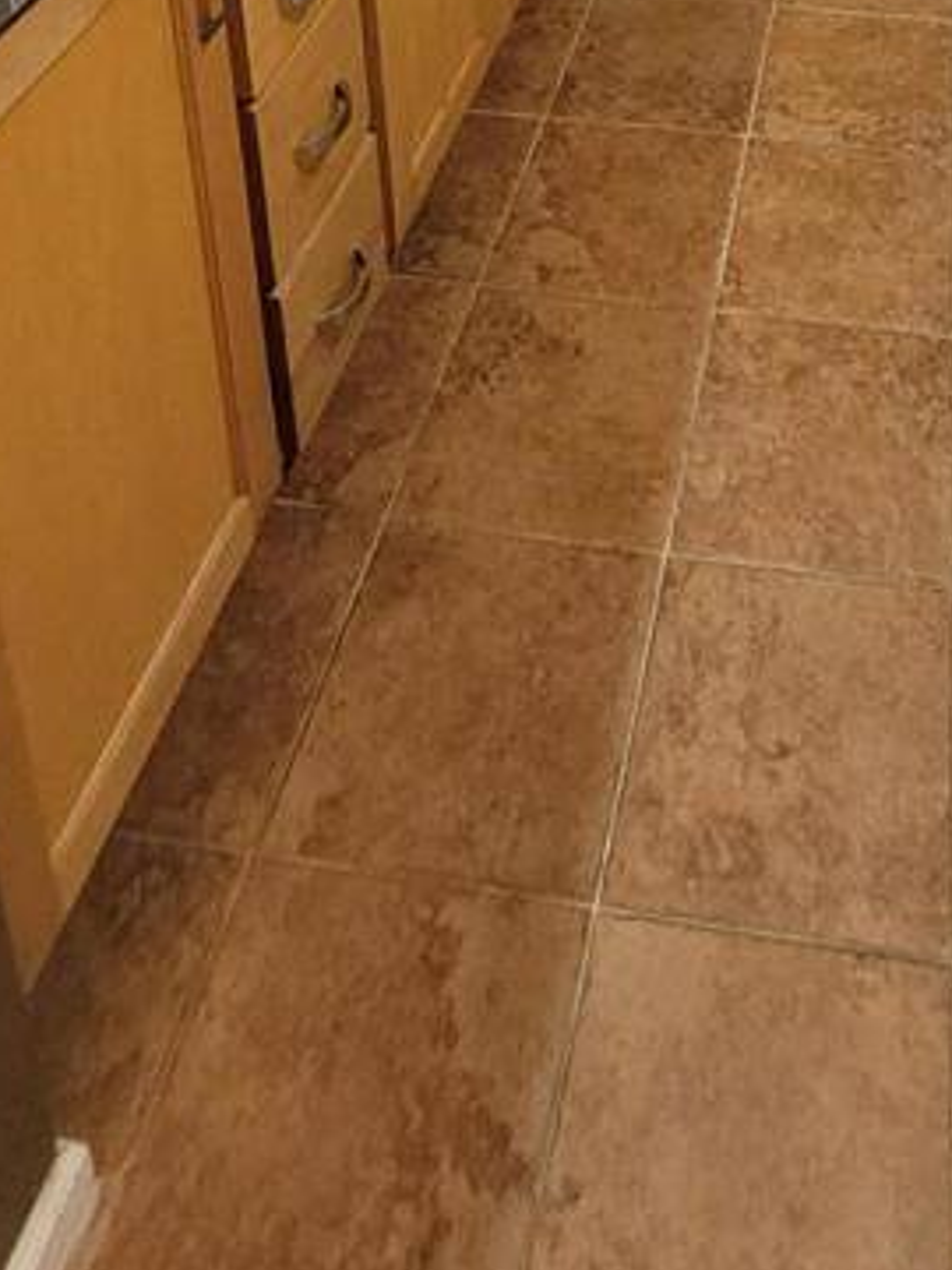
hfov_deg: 36.9
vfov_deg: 32.1
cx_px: 800
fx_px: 1357
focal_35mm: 37
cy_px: -508
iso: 320
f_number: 2.2
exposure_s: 1/40
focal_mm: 1.74
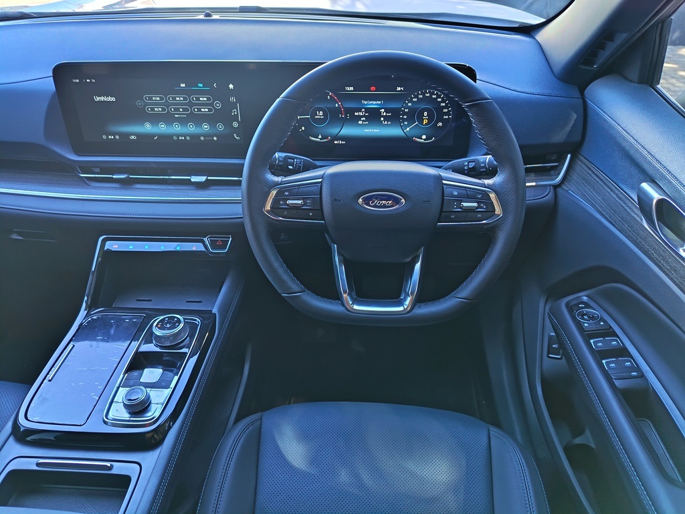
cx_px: 342
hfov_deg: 71.6
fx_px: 475
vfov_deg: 56.8
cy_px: 257
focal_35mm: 24
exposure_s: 1/33.3
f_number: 1.75
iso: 683
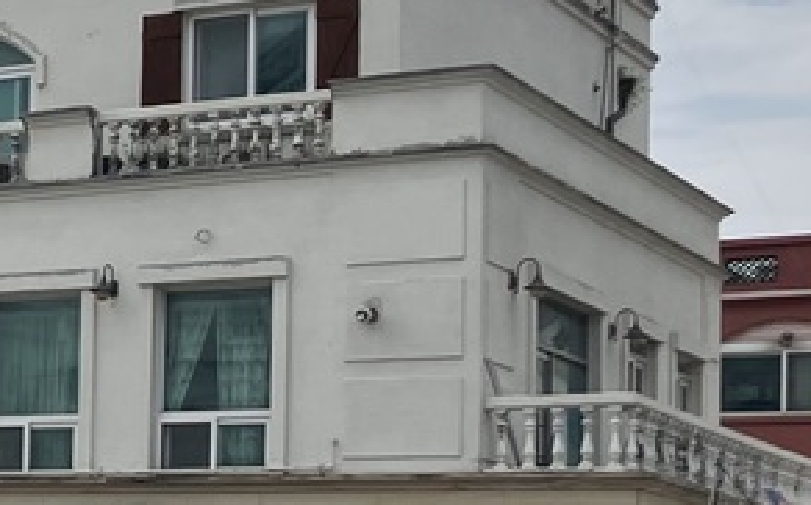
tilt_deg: +4.4
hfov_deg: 14.6
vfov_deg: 10.6
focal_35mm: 122
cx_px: -719
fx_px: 2694
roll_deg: -2.6
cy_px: 477
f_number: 1.8
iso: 32
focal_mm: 3.99
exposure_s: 1/4878
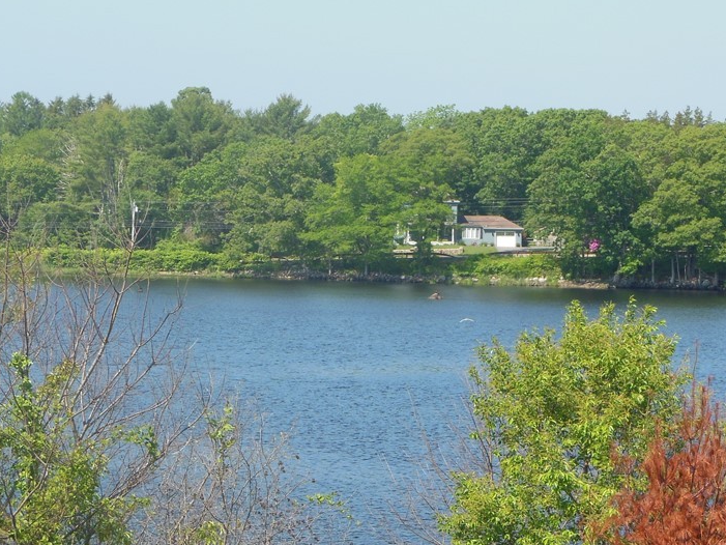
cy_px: 230
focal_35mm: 127
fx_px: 2664
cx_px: 419
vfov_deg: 11.7
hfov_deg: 15.5
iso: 125
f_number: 4.6
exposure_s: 1/500
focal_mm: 15.5
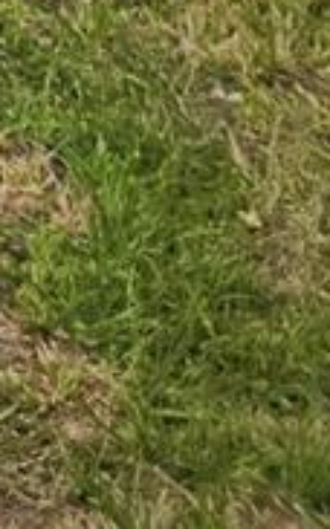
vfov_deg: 10.0
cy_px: -1035
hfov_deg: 6.7
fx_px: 2308
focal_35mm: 160
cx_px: -944
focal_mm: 5.4
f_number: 1.8
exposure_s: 1/2404
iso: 20
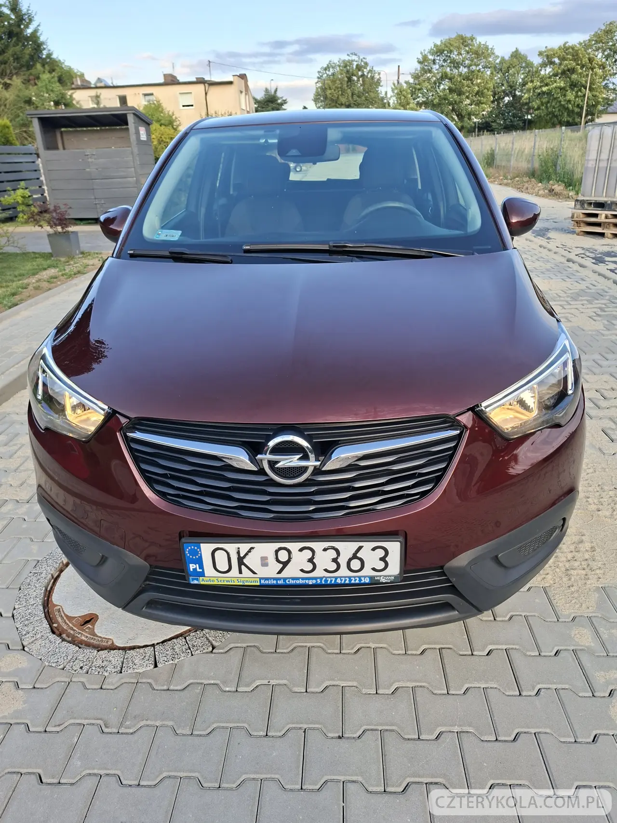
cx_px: 308
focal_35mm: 23
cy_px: 412
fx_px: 547
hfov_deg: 58.9
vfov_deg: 73.9
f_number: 1.8
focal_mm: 5.54
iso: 50
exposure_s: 1/343
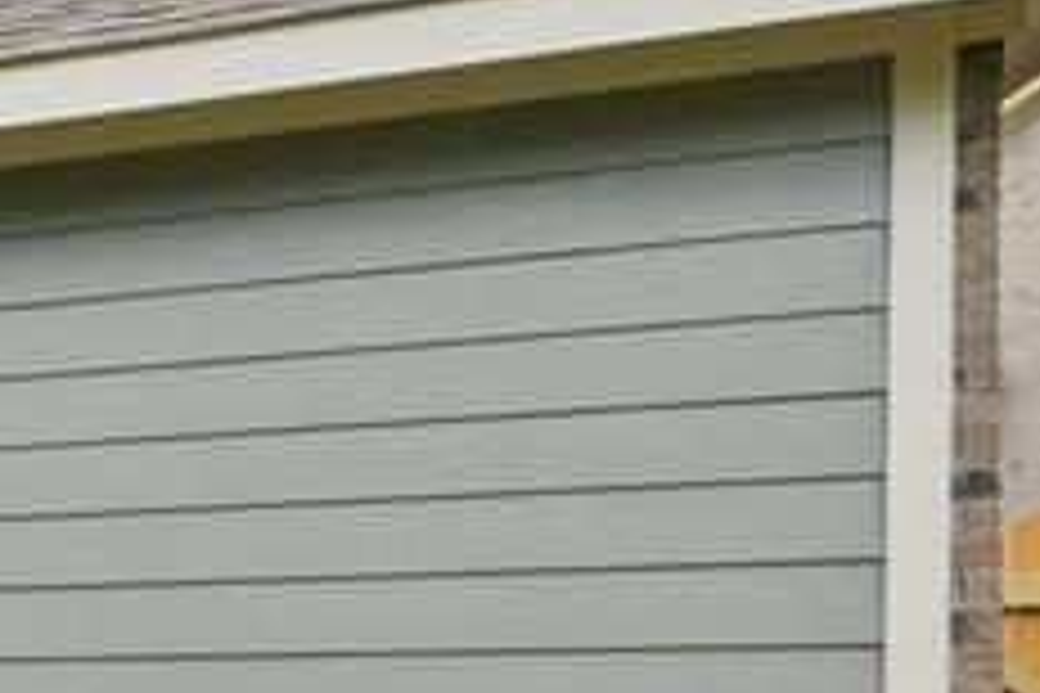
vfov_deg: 18.6
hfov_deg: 17.0
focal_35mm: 71
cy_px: 734
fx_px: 2051
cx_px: -1229
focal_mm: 16
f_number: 8
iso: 400
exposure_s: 1/500
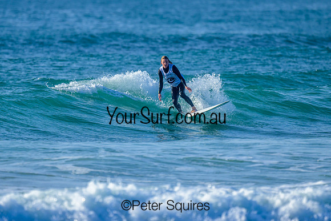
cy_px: 111
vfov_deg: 1.3
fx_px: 10116
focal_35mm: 1100
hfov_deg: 1.9
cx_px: 138
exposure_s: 1/2000
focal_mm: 800
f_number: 6.3
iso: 320
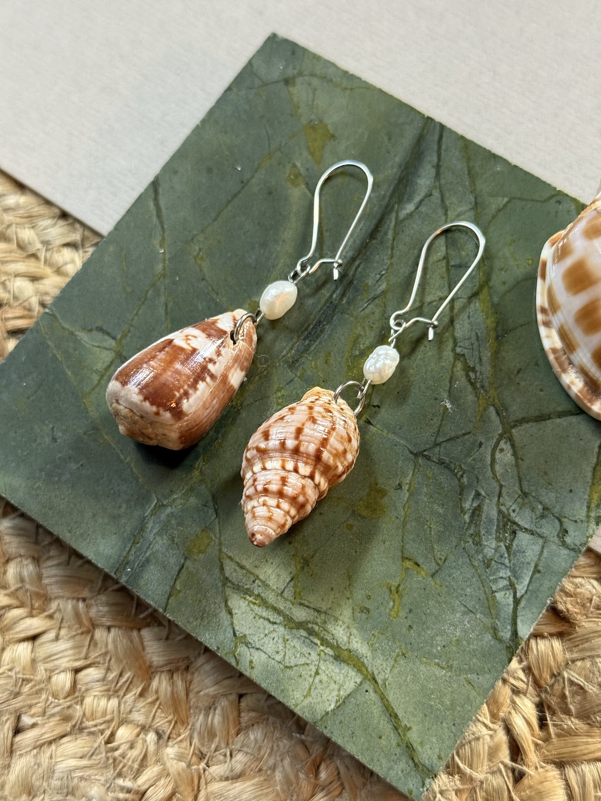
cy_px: 400
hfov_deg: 30.3
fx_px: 1111
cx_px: 300
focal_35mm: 48
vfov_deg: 39.7
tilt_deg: -69.9
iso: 250
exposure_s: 1/33
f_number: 1.78
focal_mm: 6.76
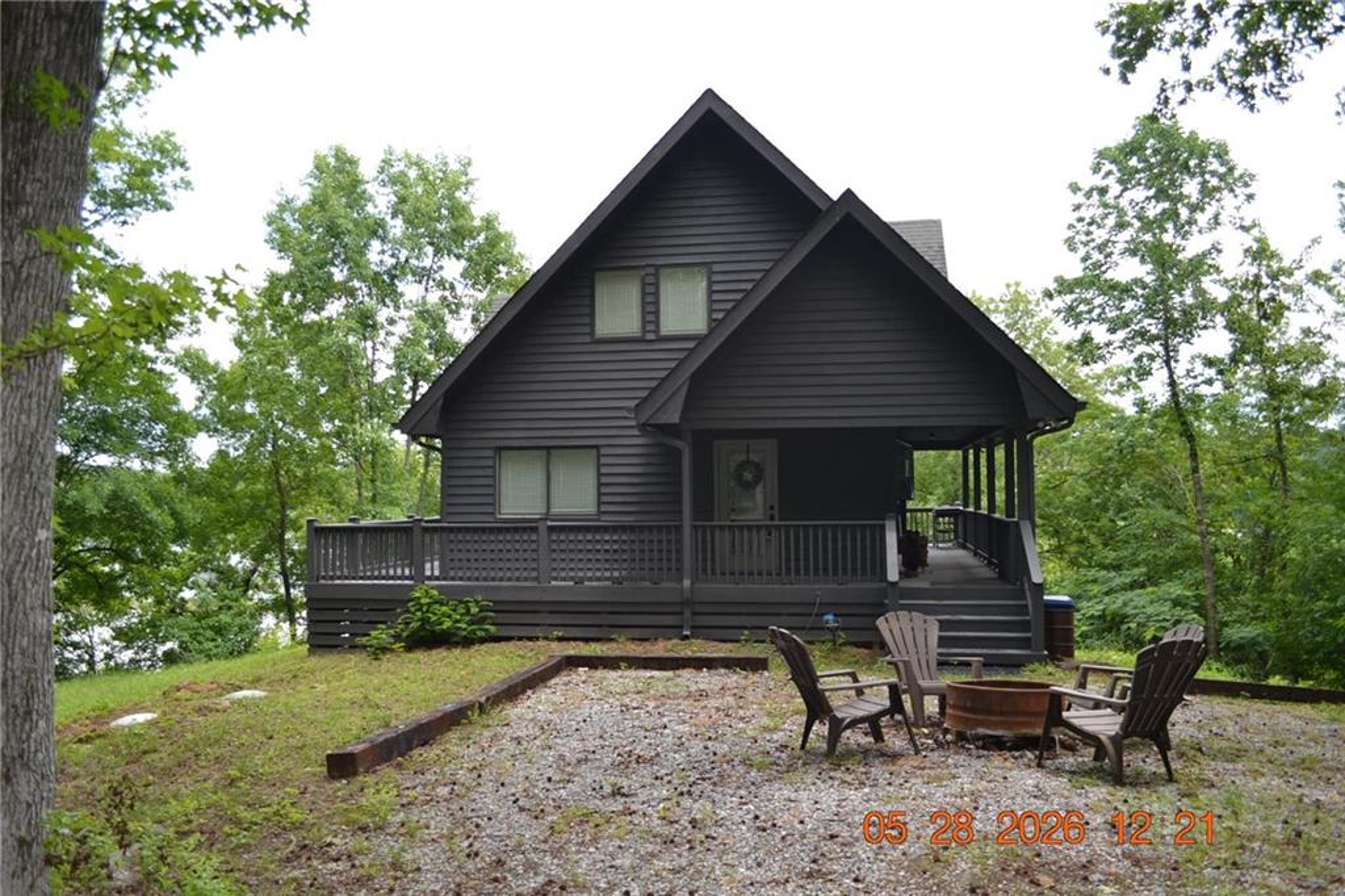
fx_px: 1008
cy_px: 448
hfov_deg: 67.4
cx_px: 672
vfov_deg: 47.9
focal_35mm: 27
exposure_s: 1/200
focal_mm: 18
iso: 100
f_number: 4
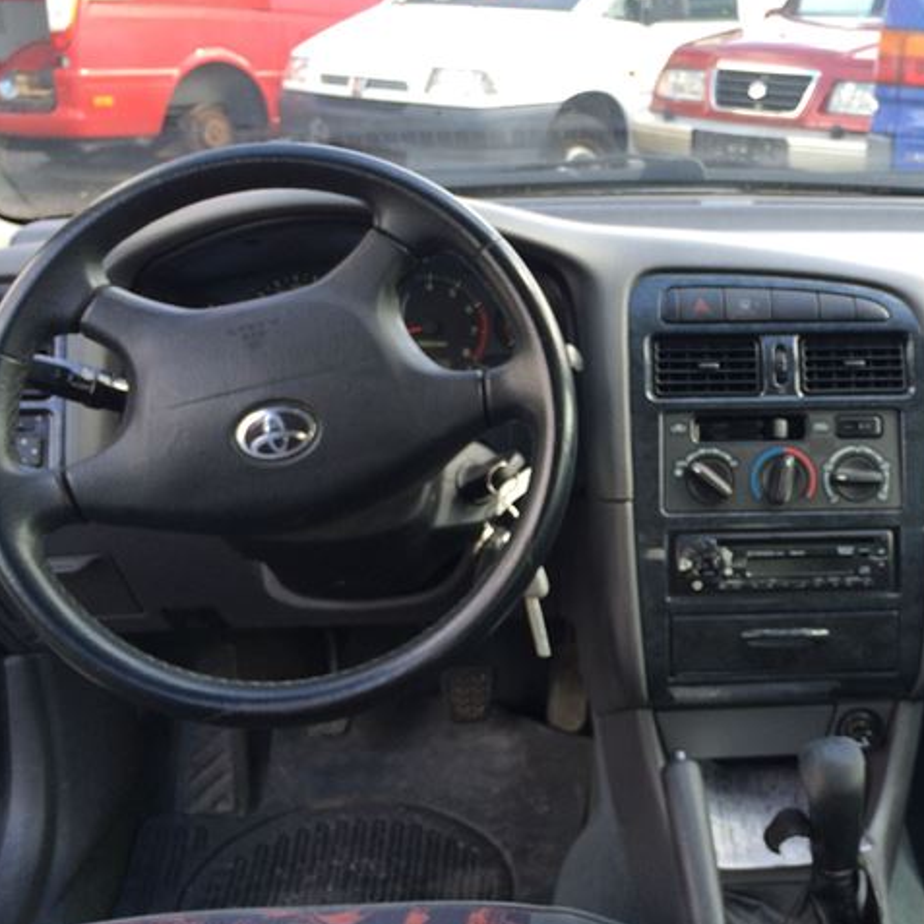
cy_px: 465
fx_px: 1299
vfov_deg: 39.2
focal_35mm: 43
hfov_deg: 38.1
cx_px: 701
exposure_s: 1/120
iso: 40
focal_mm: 4.15
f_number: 2.2
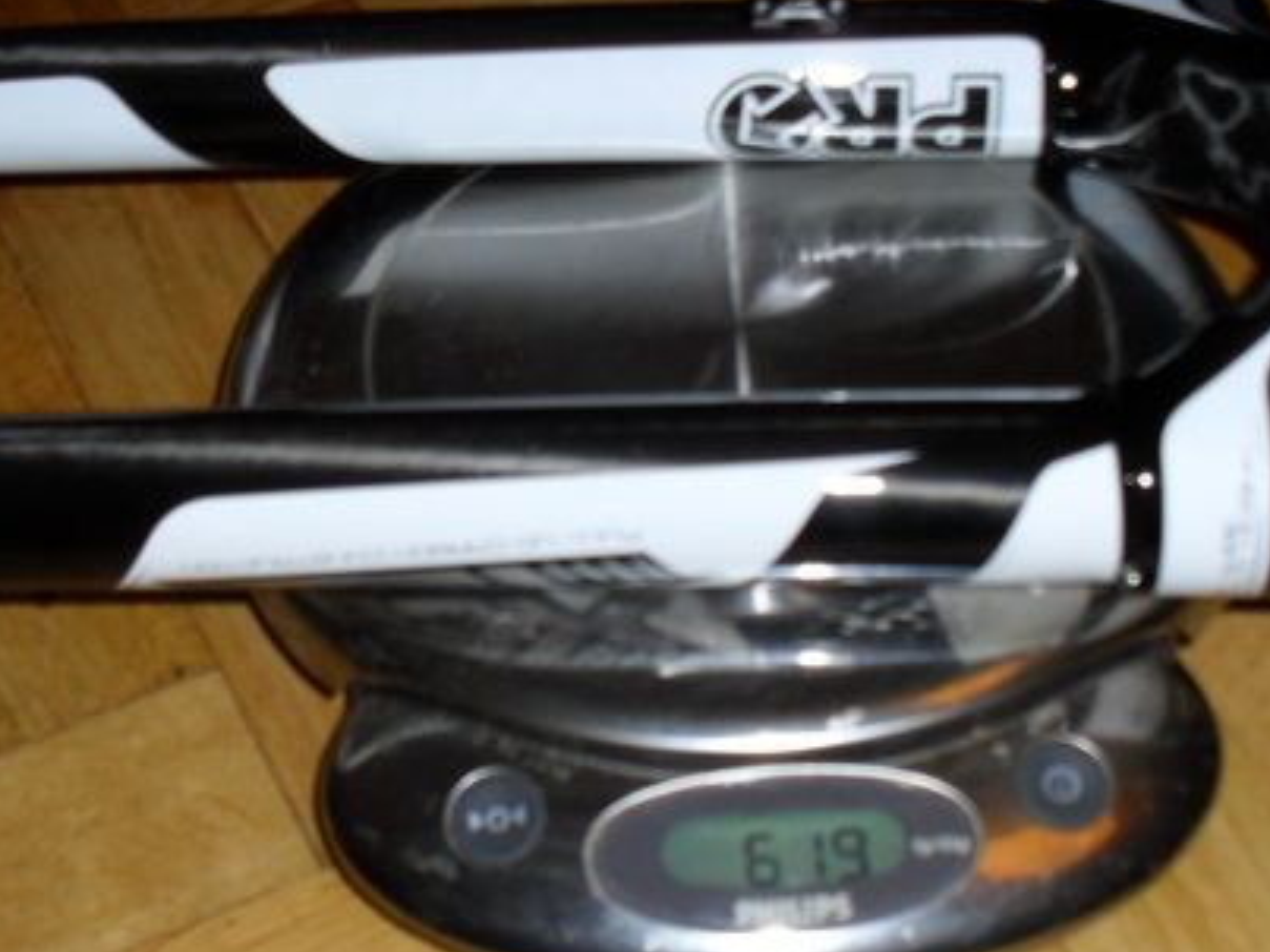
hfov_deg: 30.7
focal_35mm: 63
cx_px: 707
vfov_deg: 23.2
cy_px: 615
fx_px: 2311
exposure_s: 1/45
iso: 200
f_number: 3.2
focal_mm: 6.3
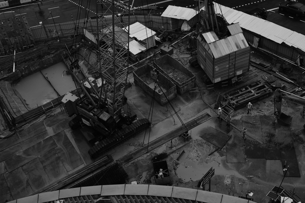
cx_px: 152
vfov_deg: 31.2
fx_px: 364
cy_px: 102
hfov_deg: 45.5
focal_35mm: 43
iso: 100
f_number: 3.2
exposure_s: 1/125
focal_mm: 43
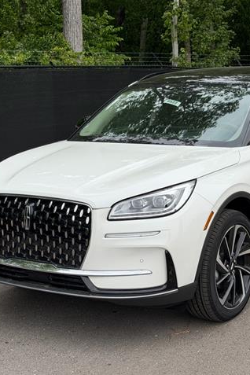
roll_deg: +0.4
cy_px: 188
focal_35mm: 67
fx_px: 698
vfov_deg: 30.1
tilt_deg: -9.3
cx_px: 165
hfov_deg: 20.2
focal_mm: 6.76
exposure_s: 1/1754
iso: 64
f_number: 1.78
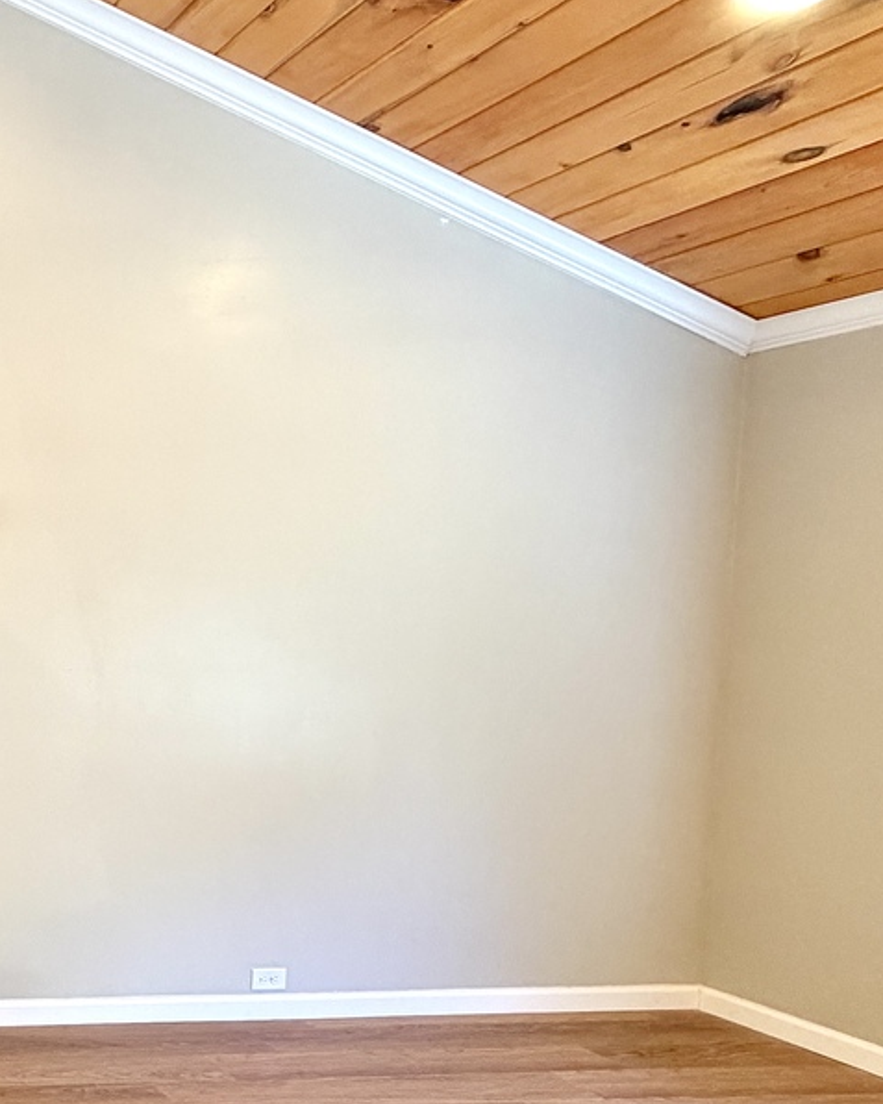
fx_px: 1078
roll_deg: +0.4
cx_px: -298
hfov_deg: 32.2
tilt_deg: -4.3
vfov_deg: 53.5
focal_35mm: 33
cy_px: 700
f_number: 2.2
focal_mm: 2.22
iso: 320
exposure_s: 1/120
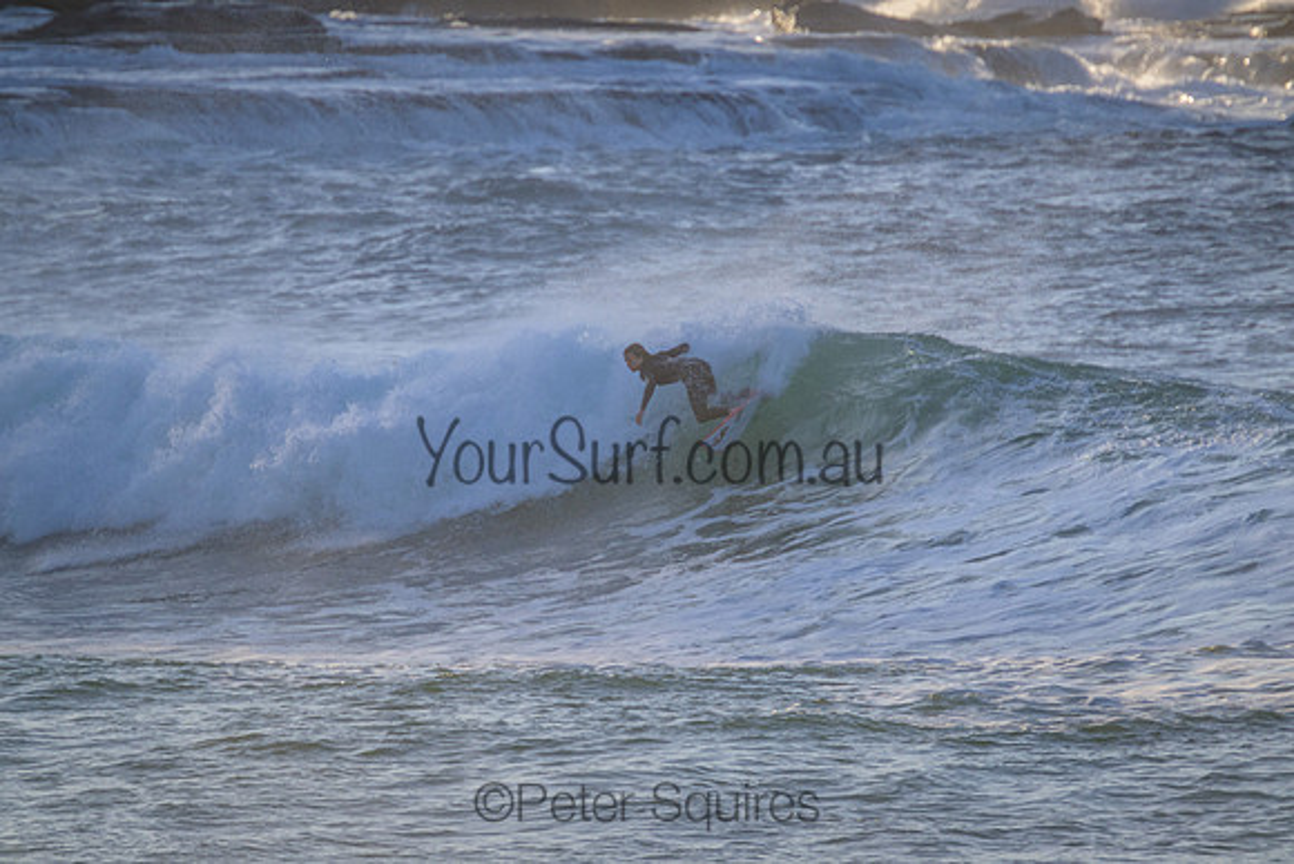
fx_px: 28761
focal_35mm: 800
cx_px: 647
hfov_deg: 2.6
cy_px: 432
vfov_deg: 1.7
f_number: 11
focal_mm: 800
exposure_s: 1/1250
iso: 1400
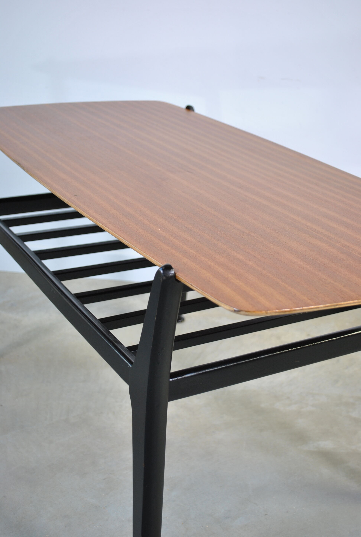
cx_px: 180
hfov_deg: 26.6
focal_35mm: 51
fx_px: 763
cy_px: 268
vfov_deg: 38.8
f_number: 5
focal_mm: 34
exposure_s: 1/40
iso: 200
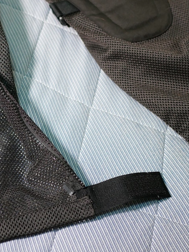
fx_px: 473
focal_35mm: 65
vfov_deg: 29.3
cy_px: 60
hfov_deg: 22.1
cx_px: 20
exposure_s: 1/60
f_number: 1.7
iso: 500
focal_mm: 15
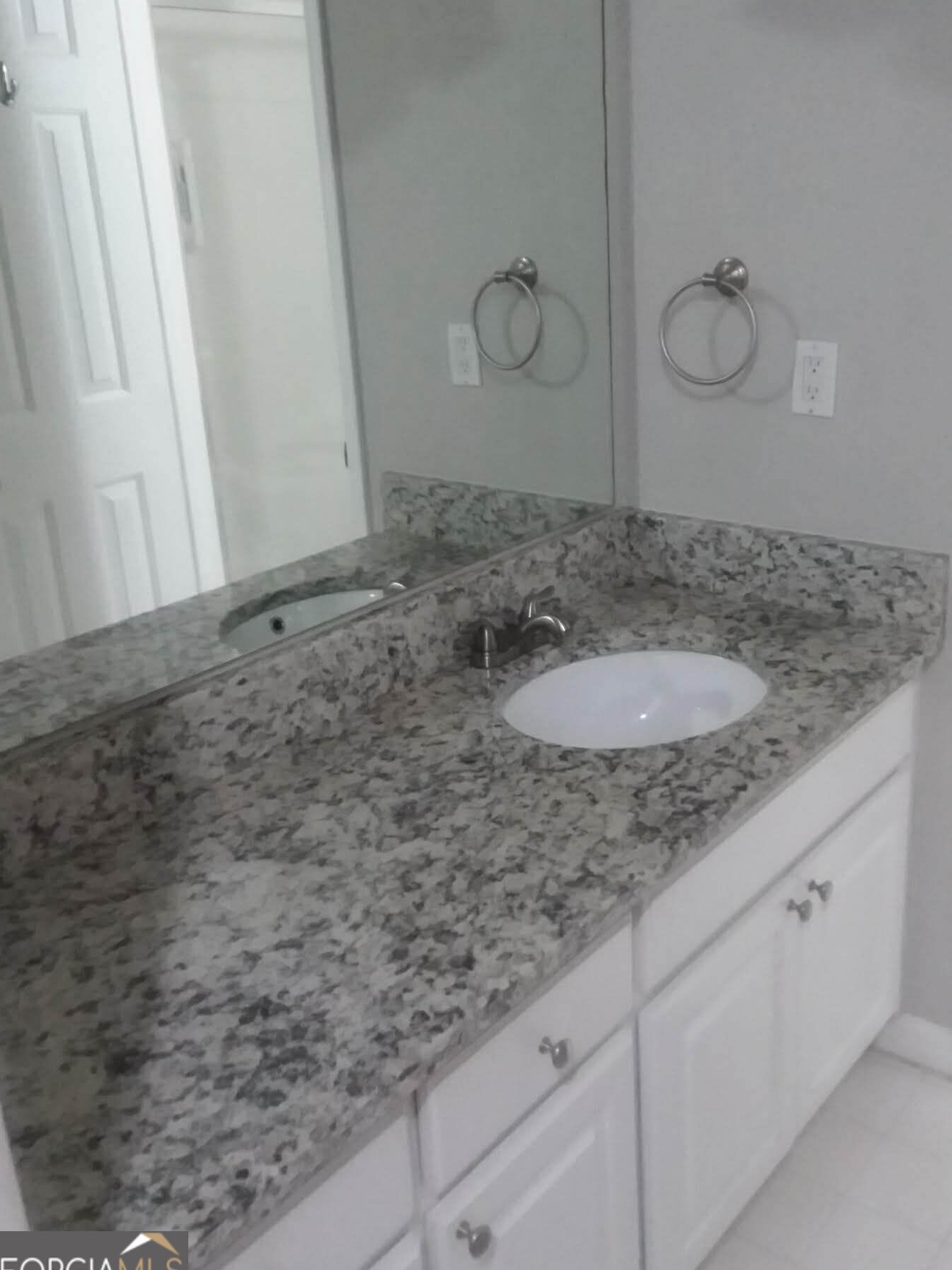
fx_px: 1210
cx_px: 514
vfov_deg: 55.3
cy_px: 581
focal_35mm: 33
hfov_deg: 42.9
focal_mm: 2.47
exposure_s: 1/17
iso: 250
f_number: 1.9
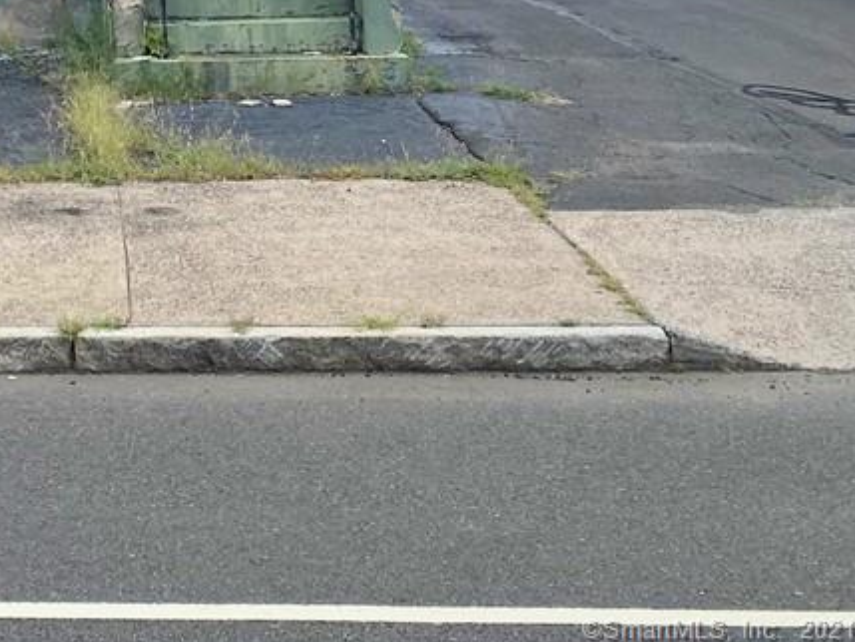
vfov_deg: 22.0
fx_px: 1532
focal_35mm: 62
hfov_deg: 27.7
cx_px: -150
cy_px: -117
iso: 32
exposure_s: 1/2183
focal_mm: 4.25
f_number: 1.8
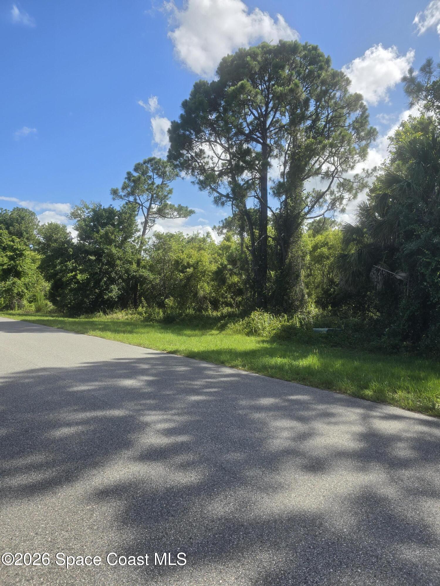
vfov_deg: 73.9
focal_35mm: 23
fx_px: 390
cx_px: 220
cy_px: 293
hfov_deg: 58.9
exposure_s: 1/728
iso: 12
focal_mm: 6.3
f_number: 1.7
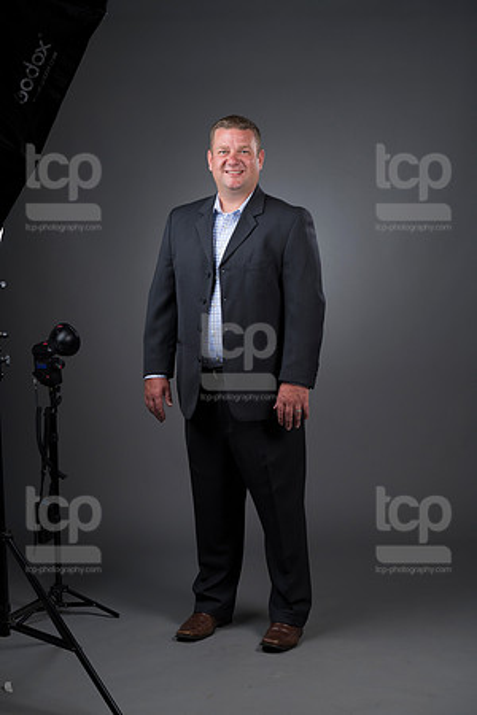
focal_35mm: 82
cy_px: 358
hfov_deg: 16.7
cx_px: 238
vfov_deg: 24.8
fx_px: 1630
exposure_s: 1/250
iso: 160
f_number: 5.6
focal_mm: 82
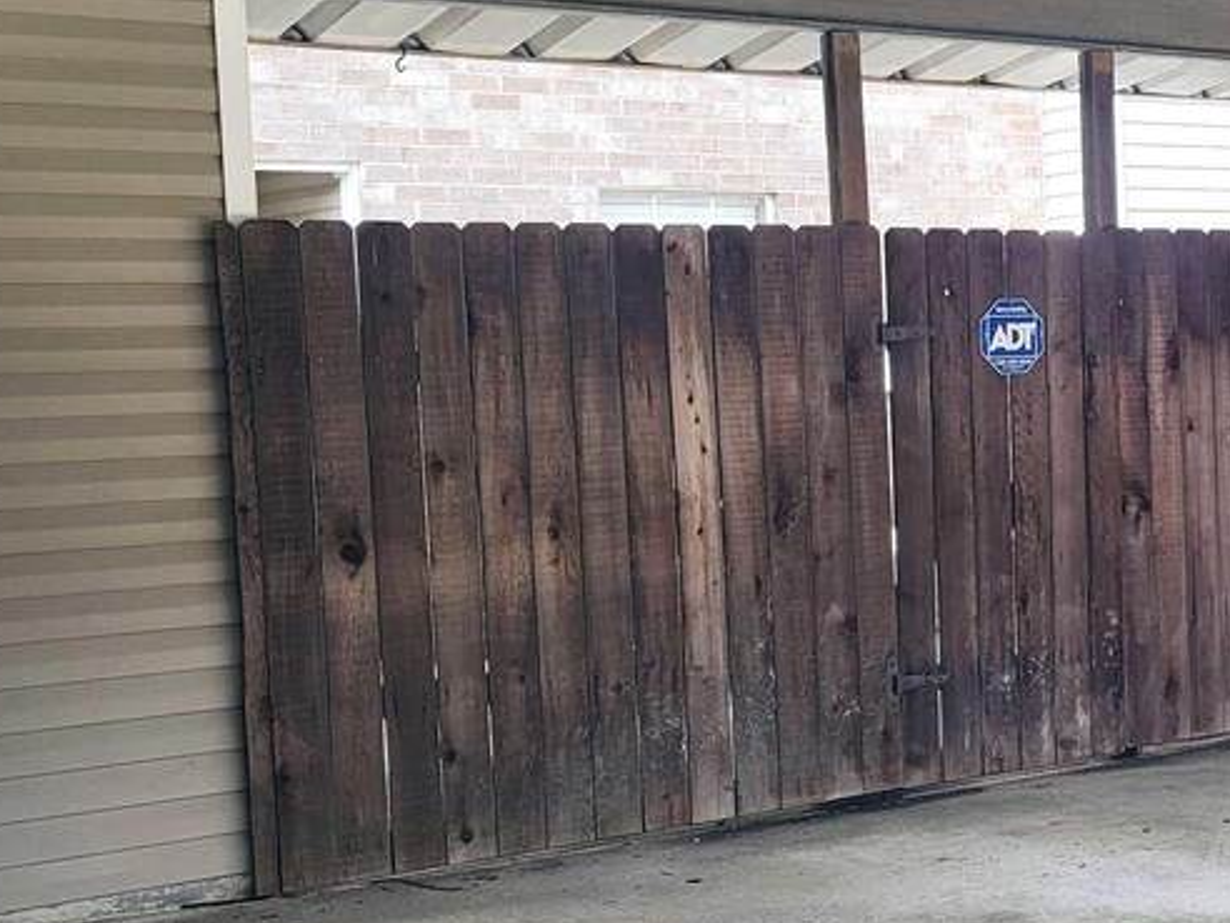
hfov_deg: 27.0
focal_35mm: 65
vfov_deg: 22.6
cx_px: 1402
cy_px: 515
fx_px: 2310
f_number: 1.8
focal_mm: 7
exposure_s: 1/120
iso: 32
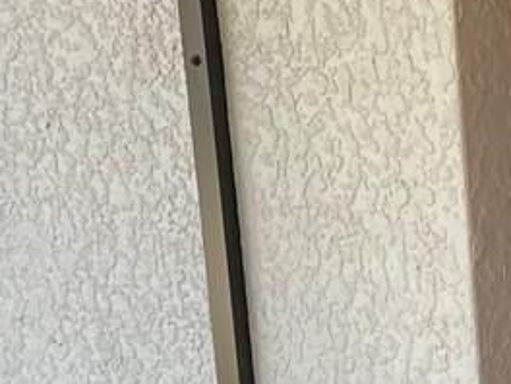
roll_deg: +3.8
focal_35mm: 170
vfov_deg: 8.4
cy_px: 669
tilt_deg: -11.6
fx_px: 2510
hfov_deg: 11.4
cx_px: 602
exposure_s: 1/121
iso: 32
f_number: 1.8
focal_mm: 3.99
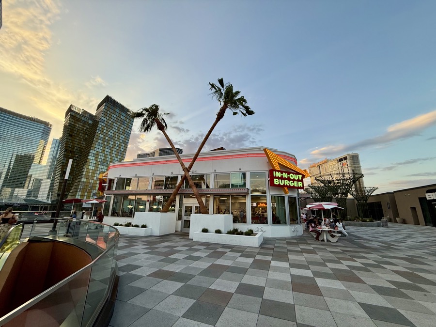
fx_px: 176
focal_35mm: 14
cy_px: 164
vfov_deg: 85.7
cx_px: 218
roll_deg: -2.2
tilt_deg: +15.2
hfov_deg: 102.1
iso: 50
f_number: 2.2
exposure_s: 1/273
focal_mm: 2.22
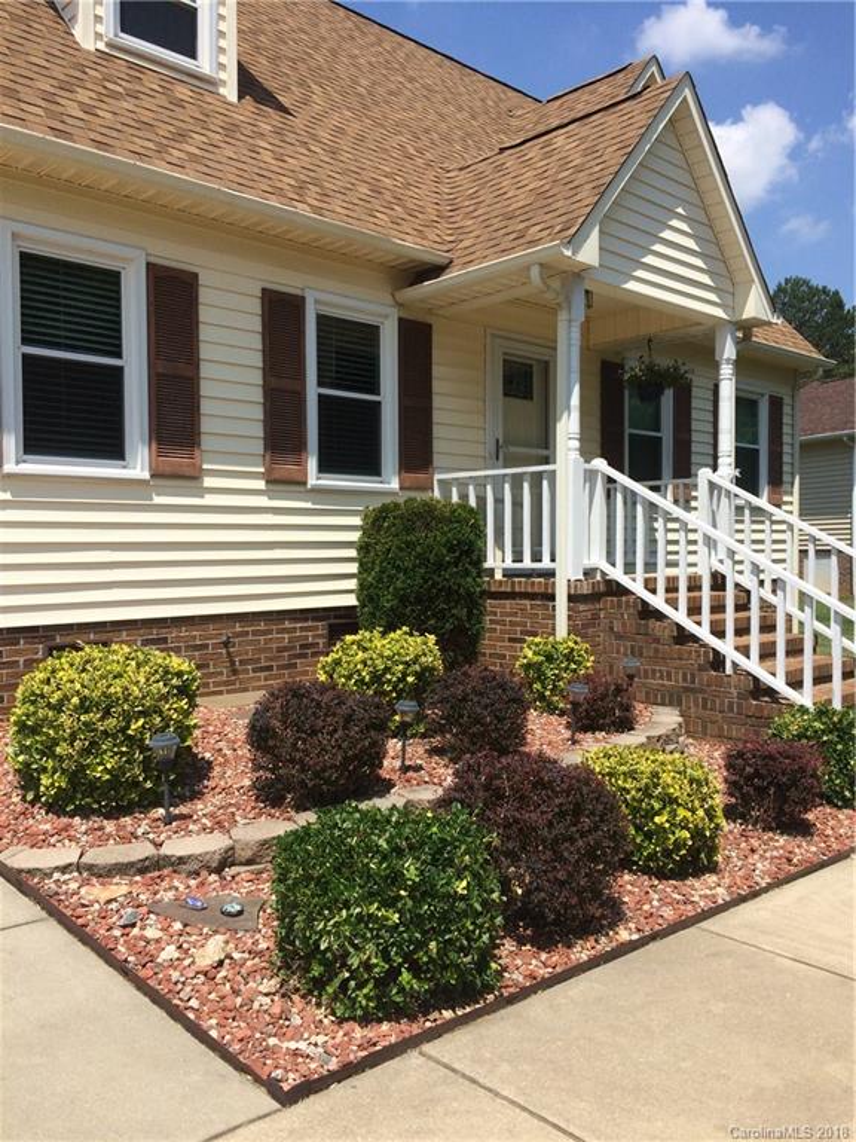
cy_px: 571
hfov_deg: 48.2
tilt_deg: -2.5
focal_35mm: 29
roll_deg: +0.7
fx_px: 956
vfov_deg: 61.7
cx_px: 428
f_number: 2.2
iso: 32
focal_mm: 4.15
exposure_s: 1/2564
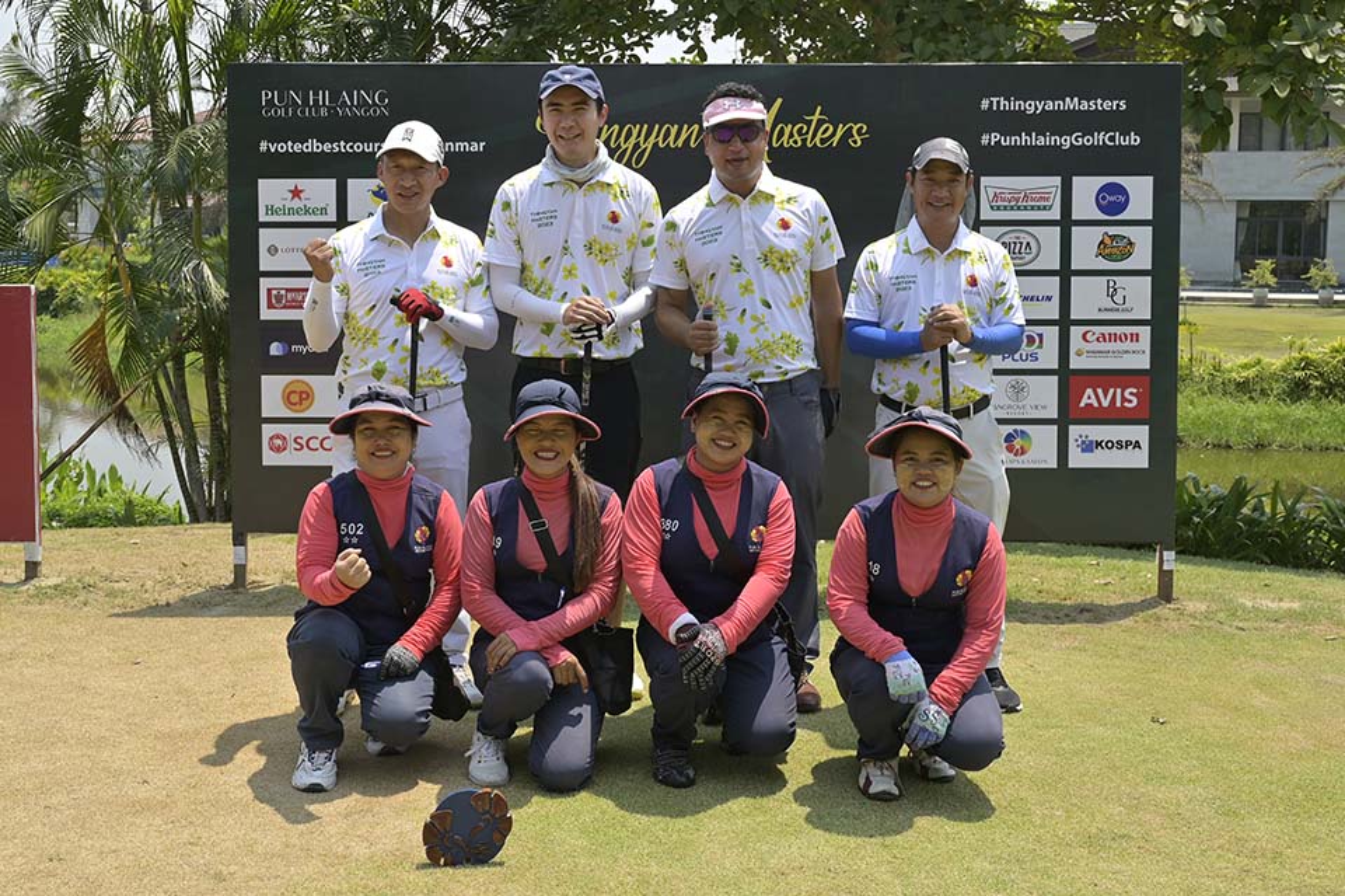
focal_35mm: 33
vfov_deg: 39.9
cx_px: 672
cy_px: 448
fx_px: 1232
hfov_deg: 57.2
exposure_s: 1/250
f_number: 8
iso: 110
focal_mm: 33
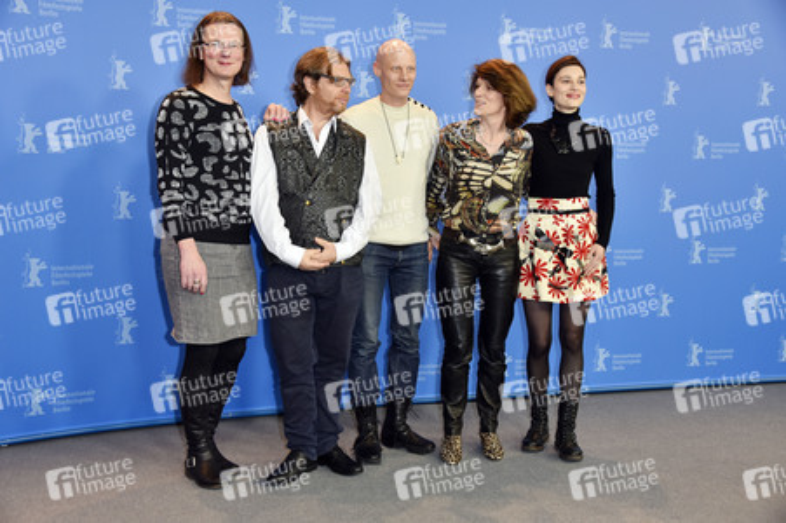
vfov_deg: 31.8
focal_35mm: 42
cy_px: 262
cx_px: 393
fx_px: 916
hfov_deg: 46.4
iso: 640
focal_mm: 42
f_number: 5
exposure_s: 1/125
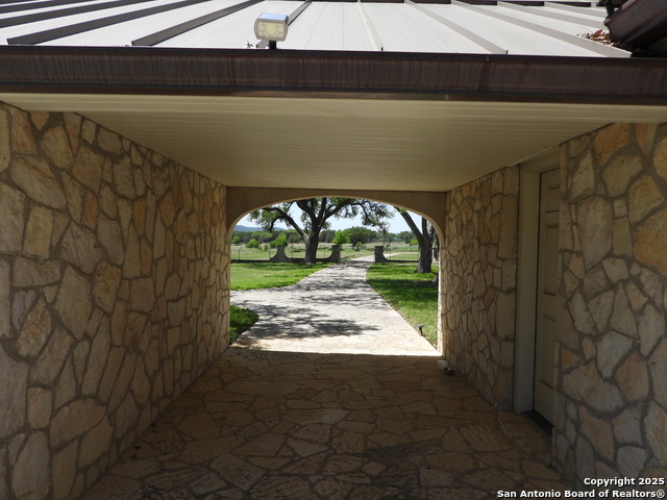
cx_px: 334
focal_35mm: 24
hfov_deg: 71.6
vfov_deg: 56.8
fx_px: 462
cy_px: 250
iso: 100
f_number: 2.8
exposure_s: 1/1250
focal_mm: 4.3
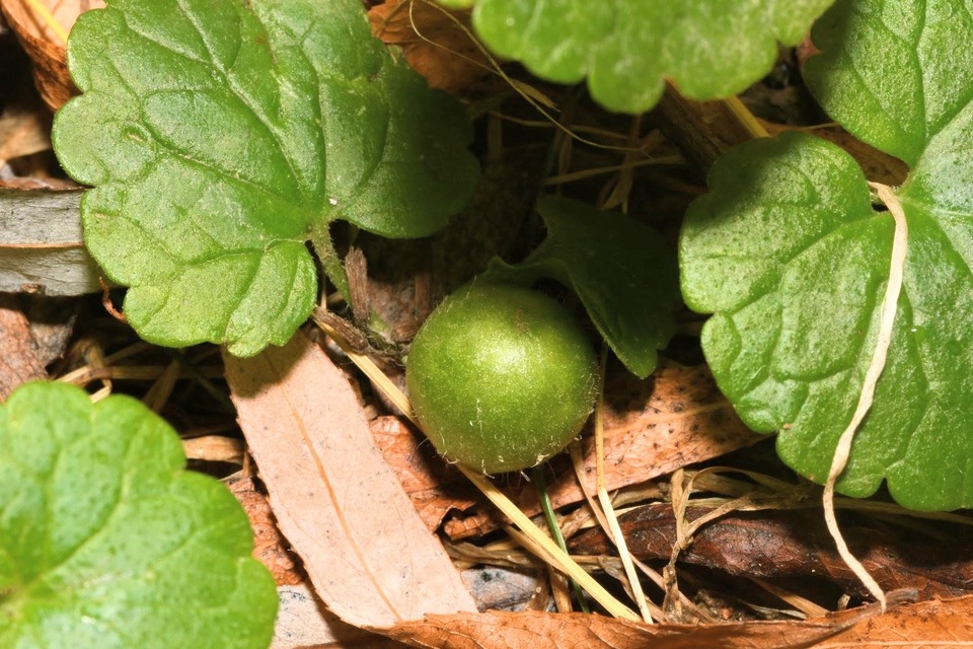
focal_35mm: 158
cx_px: 486
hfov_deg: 13.0
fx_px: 4257
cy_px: 324
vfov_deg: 8.7
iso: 250
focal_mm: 105
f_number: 32
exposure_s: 1/60
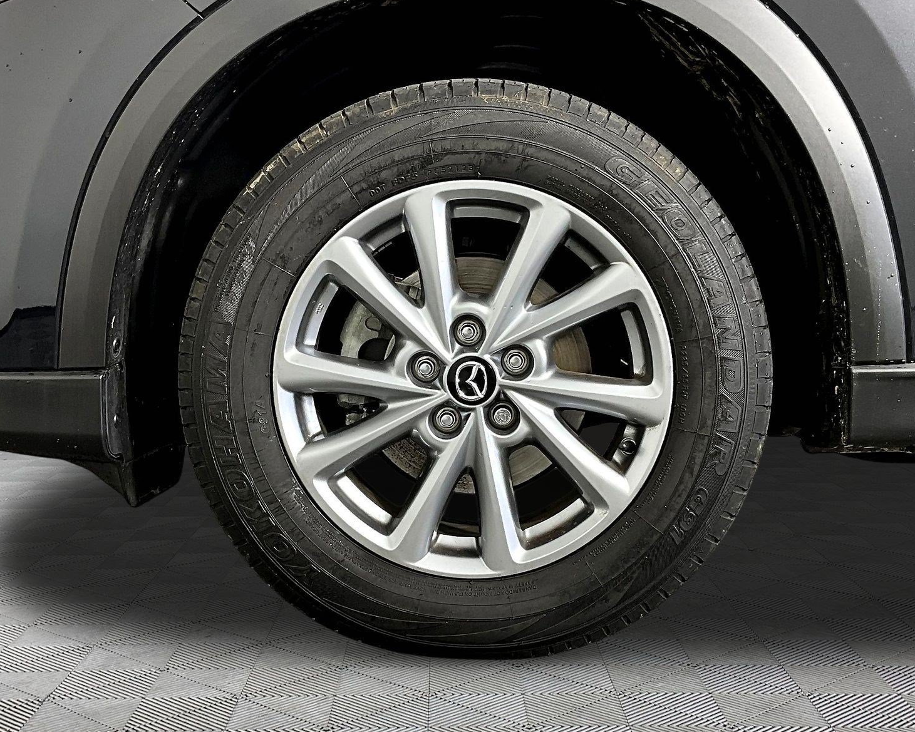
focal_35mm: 31
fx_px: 840
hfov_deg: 57.2
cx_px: 470
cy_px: 362
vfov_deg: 47.1
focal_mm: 3
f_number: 1.8
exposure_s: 1/60
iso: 50
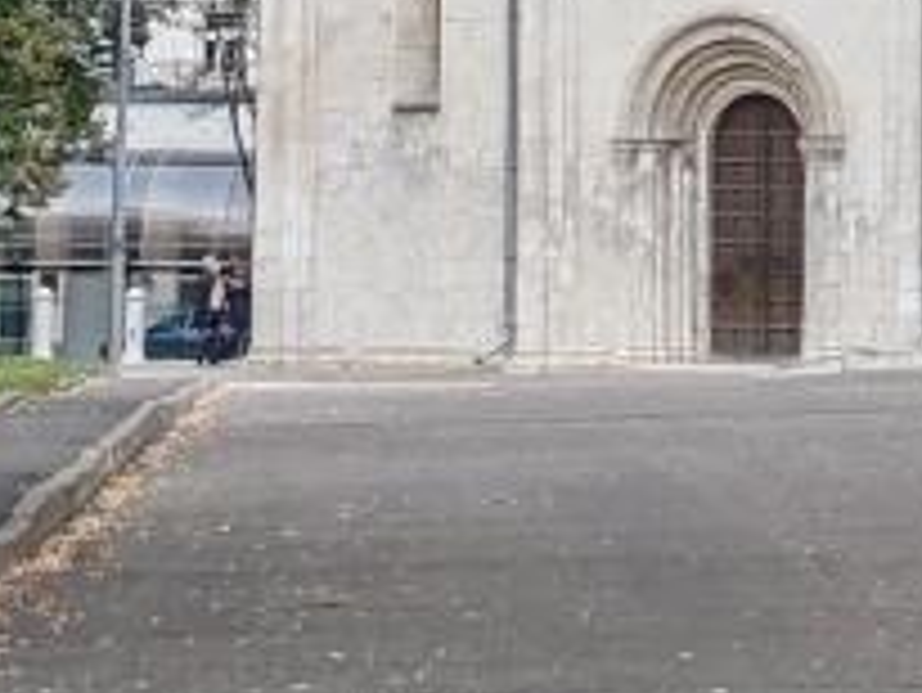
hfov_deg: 7.3
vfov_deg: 5.4
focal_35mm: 270
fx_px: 7196
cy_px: -824
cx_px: 805
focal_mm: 6.12
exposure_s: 1/240
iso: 50
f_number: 1.9
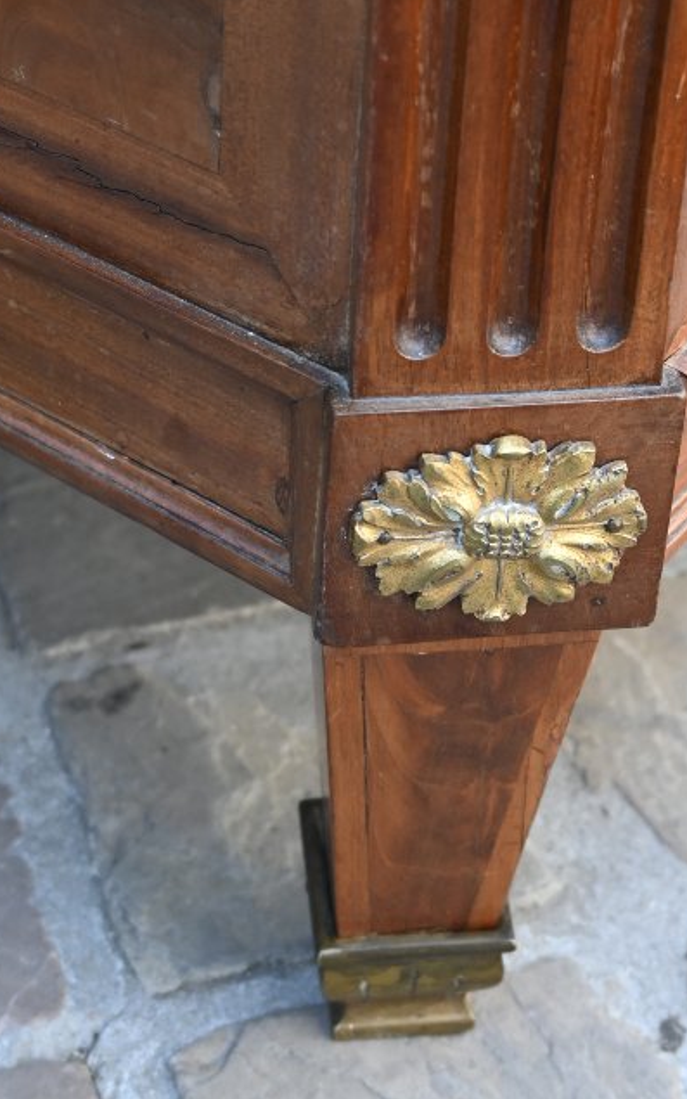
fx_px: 2335
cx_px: 502
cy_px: 202
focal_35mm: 78
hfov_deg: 16.7
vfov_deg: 26.0
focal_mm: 27
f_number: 3.8
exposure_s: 1/200
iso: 400
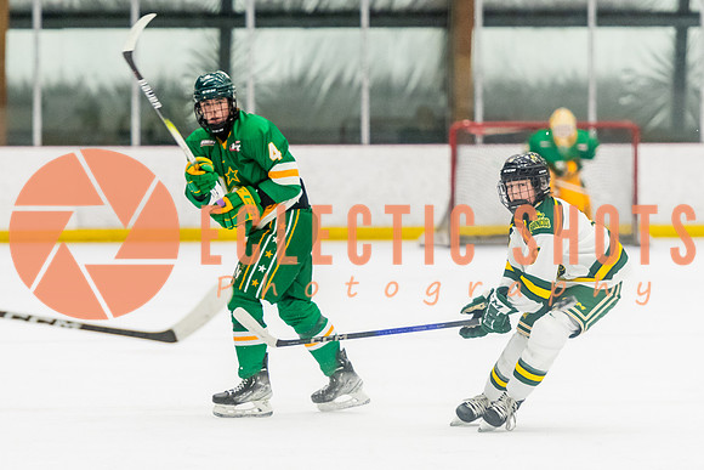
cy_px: 243
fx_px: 5562
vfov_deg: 4.8
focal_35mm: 284
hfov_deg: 7.2
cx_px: 271
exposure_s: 1/800
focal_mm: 175
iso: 3200
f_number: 2.8
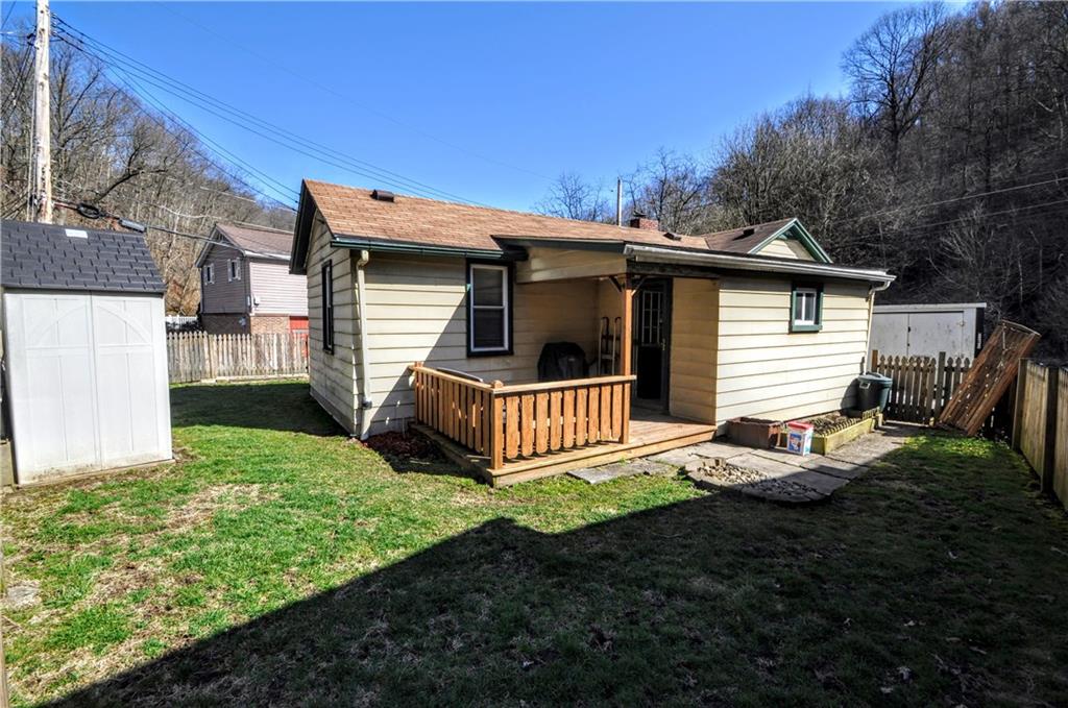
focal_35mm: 15
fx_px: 444
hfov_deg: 100.5
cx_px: 534
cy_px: 354
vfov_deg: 77.1
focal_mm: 10
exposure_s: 1/320
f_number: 9
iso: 200
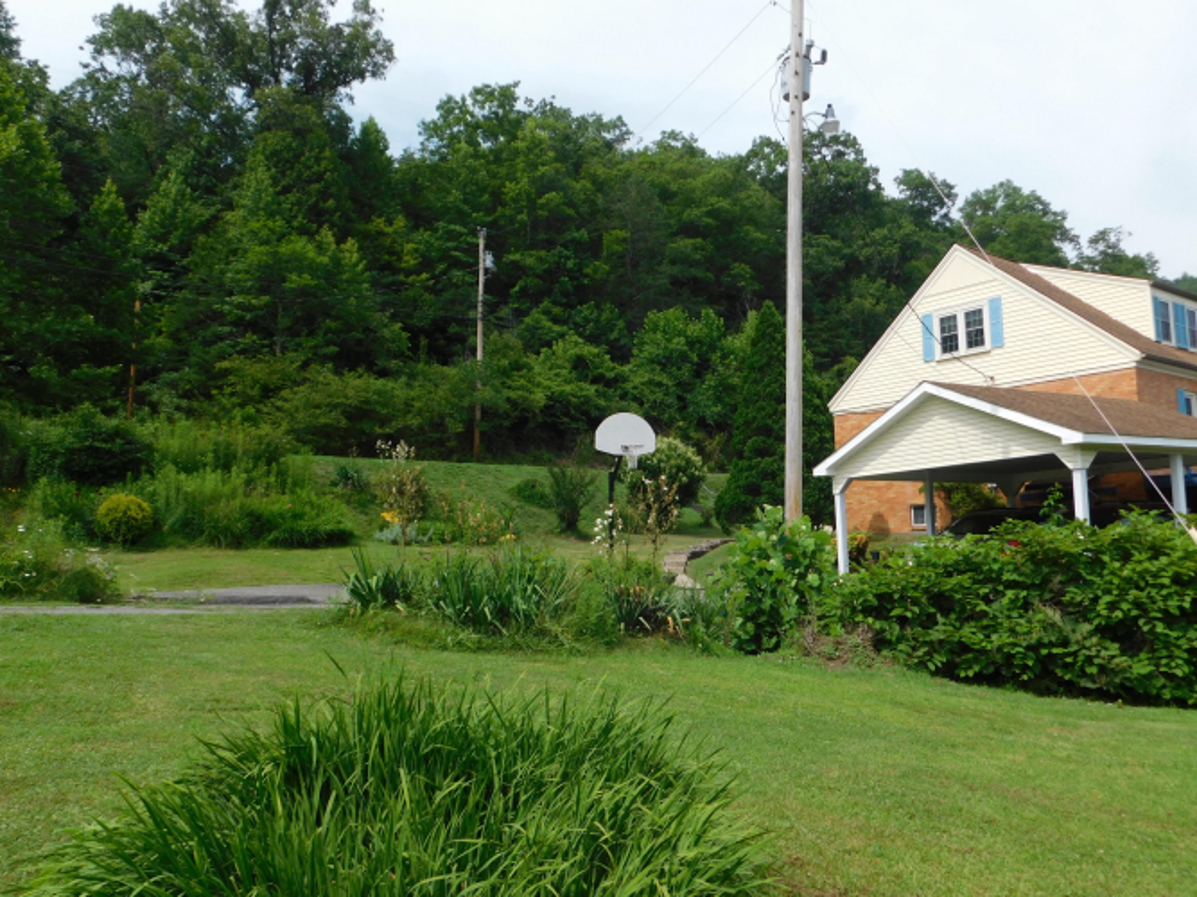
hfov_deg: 60.0
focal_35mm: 30
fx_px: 1037
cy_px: 448
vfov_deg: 46.8
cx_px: 598
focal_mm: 5.3
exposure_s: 1/1000
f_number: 3.2
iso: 125
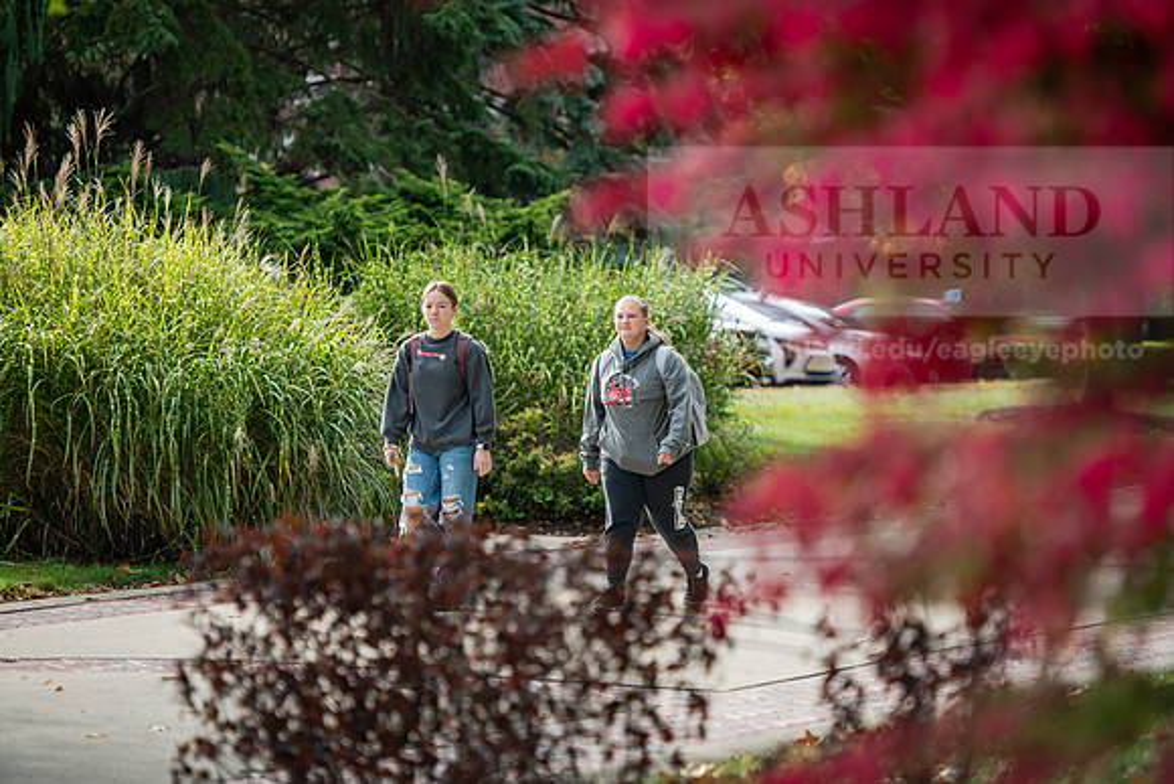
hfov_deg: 12.8
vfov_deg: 8.6
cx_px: 587
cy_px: 392
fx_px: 5219
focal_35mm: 160
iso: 160
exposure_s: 1/400
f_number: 3.2
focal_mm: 160
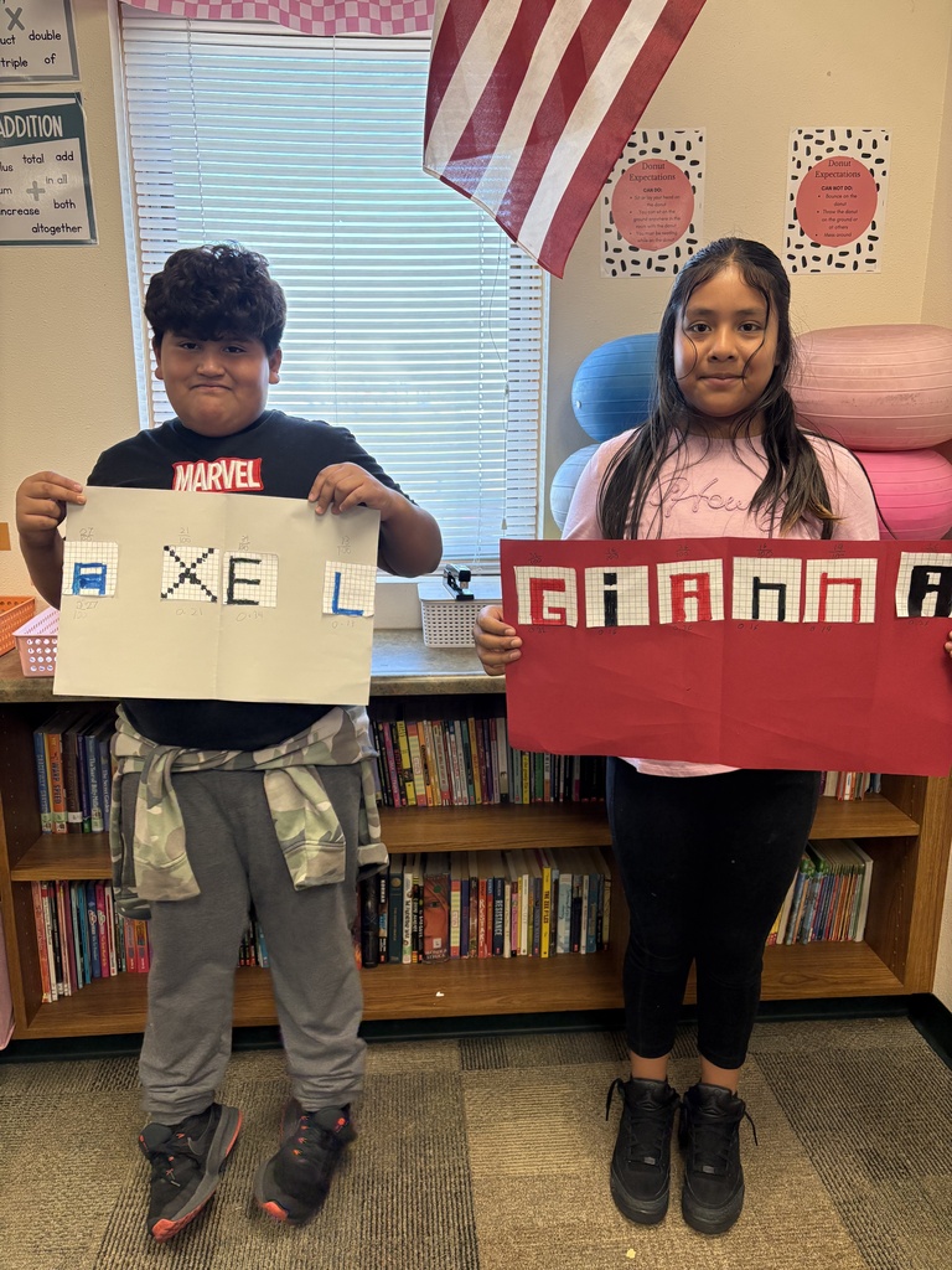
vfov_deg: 67.3
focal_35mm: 26
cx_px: 476
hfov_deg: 53.1
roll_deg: -0.5
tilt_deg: -13.4
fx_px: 953
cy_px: 635
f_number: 1.6
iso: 200
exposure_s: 1/120
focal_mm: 5.96
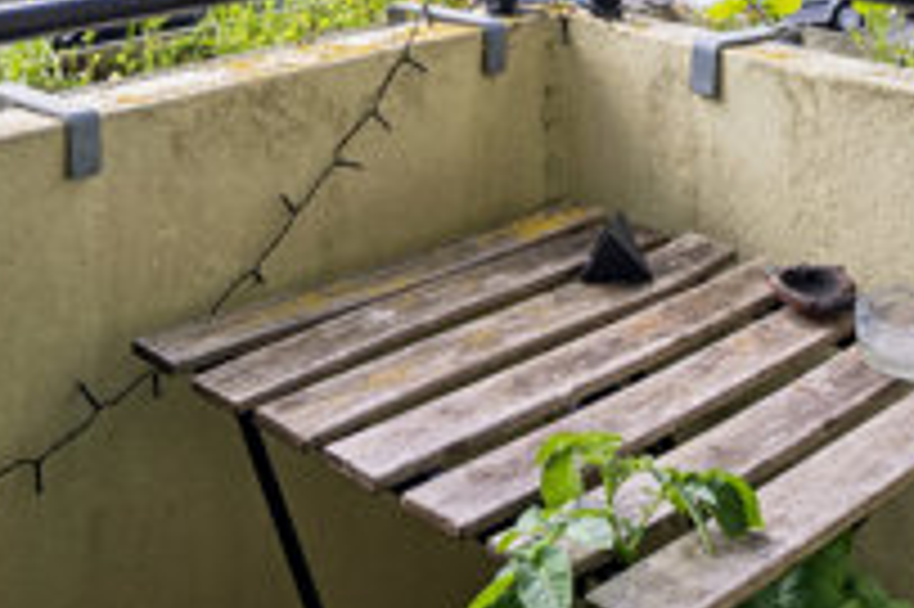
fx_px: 1598
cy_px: -336
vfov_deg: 18.7
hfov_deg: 31.8
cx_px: 369
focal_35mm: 63
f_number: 9
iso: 160
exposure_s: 1/80
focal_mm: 16
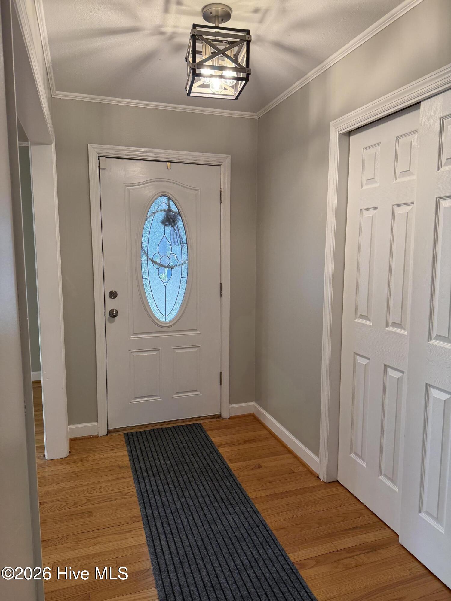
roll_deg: +0.0
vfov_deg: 71.6
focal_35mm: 24
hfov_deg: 56.8
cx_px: 226
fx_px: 417
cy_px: 300
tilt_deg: -6.5
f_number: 1.78
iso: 125
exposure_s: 1/60
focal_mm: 6.76
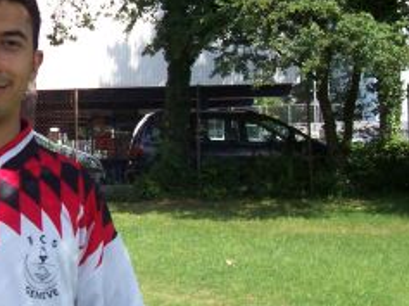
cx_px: 60
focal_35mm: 92
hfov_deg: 21.0
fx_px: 1085
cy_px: 100
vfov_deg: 16.0
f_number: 2.7
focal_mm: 5.6
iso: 80
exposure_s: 1/718
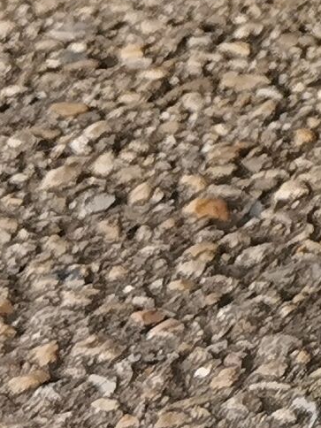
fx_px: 2609
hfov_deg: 6.6
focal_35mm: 211
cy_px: -176
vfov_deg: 9.2
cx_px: 821
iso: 50
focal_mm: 5.58
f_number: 1.8
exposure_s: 1/210
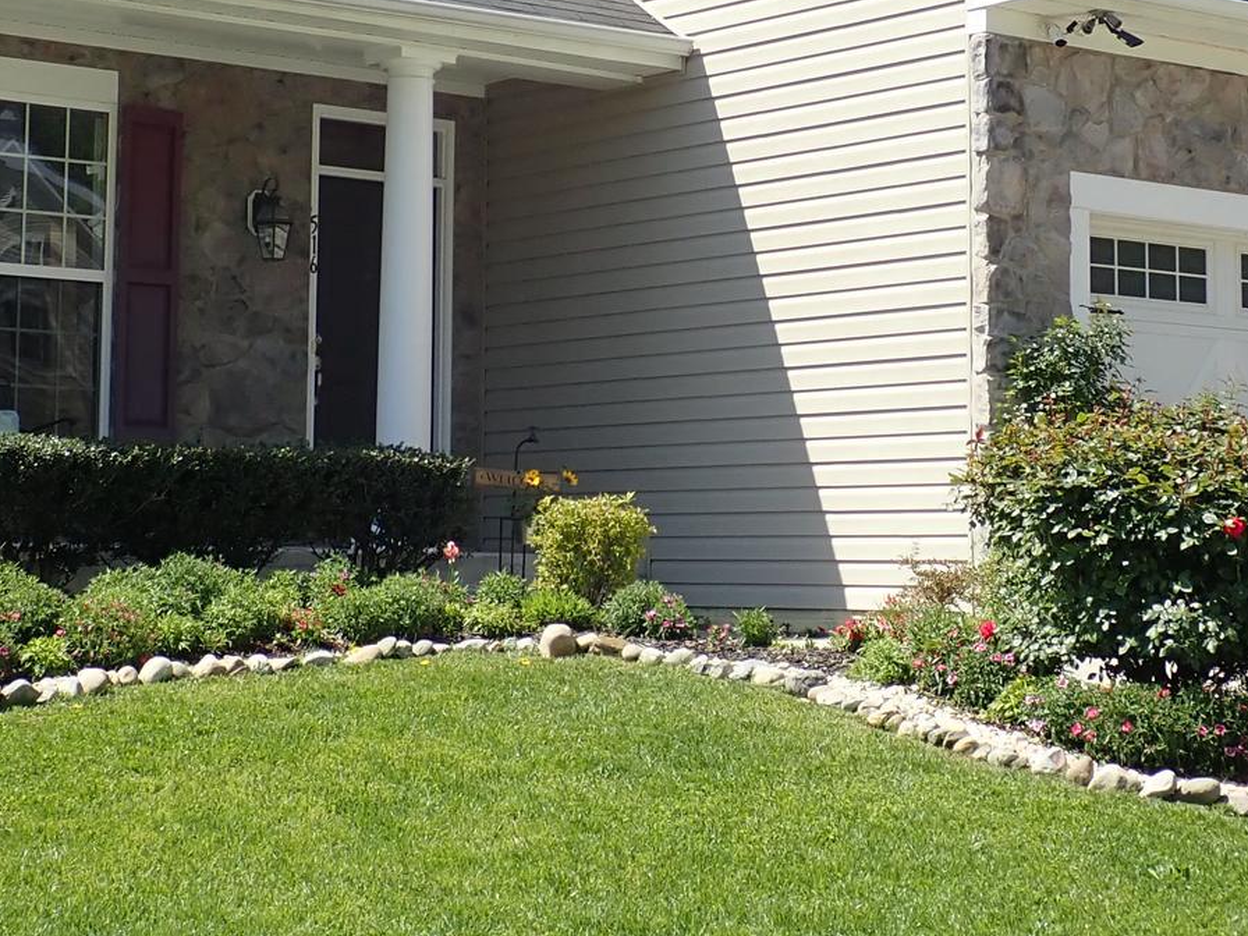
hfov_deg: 24.4
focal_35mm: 80
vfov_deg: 18.3
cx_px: 578
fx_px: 2884
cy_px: 269
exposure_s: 1/500
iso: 100
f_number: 3.5
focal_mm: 6.42
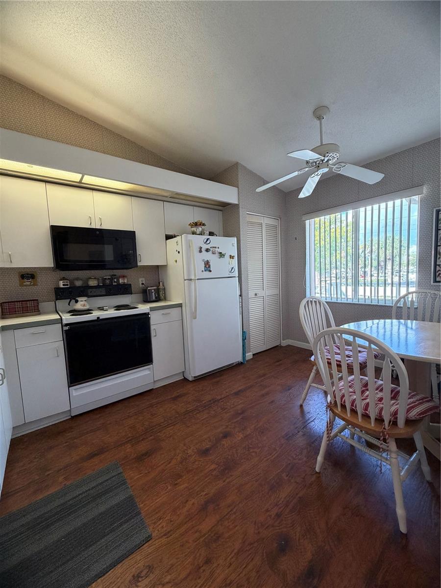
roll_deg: +1.6
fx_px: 238
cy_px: 294
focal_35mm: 14
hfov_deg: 85.7
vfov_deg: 102.1
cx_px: 220
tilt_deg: -5.1
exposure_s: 1/60
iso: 200
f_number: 2.2
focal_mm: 2.22
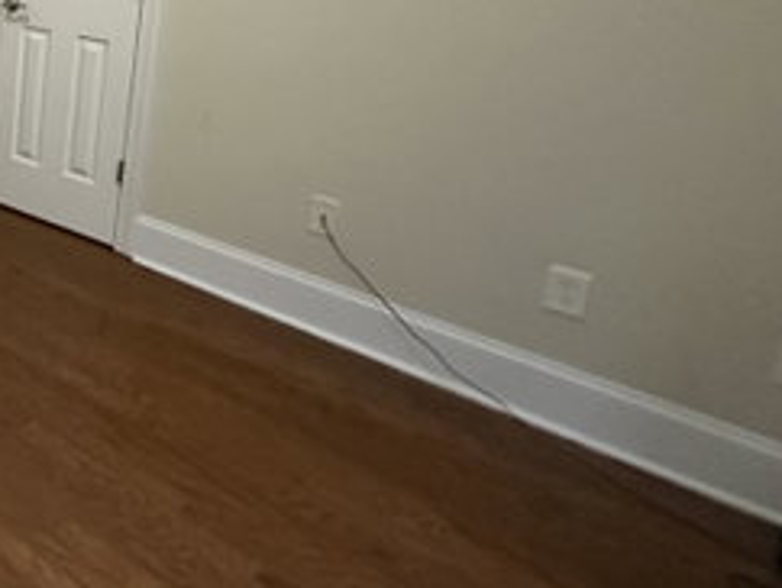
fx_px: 837
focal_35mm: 37
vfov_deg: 36.2
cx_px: -244
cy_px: 52
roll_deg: -0.4
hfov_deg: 34.5
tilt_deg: -13.7
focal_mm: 2.22
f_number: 2.2
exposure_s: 1/60
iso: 1000
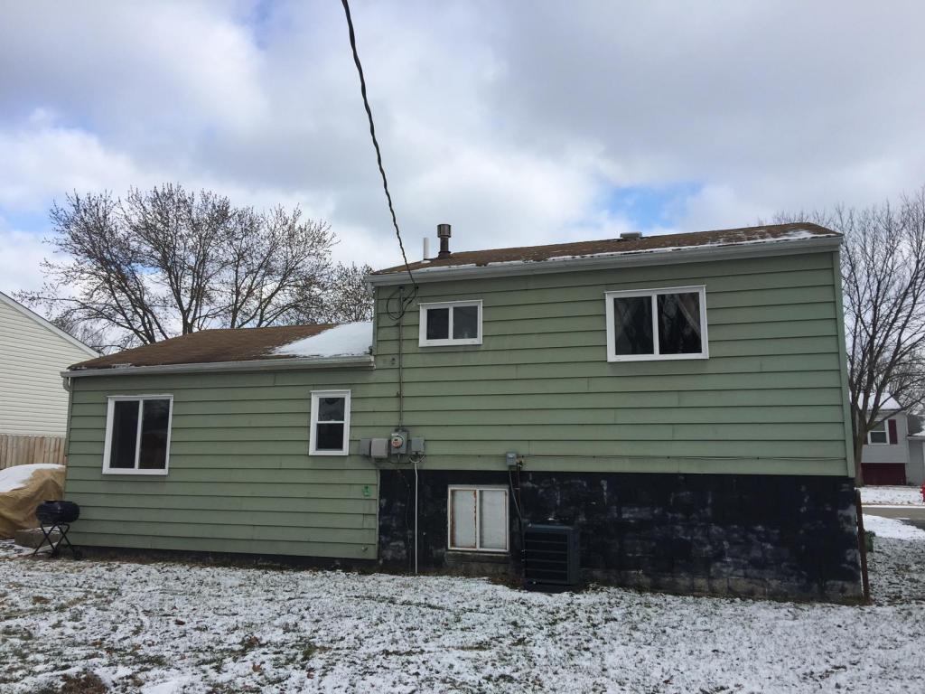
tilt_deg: +7.1
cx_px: 462
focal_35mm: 29
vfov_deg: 48.2
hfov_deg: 61.7
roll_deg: +0.0
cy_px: 347
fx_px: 775
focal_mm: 4.15
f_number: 2.2
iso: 32
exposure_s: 1/1276
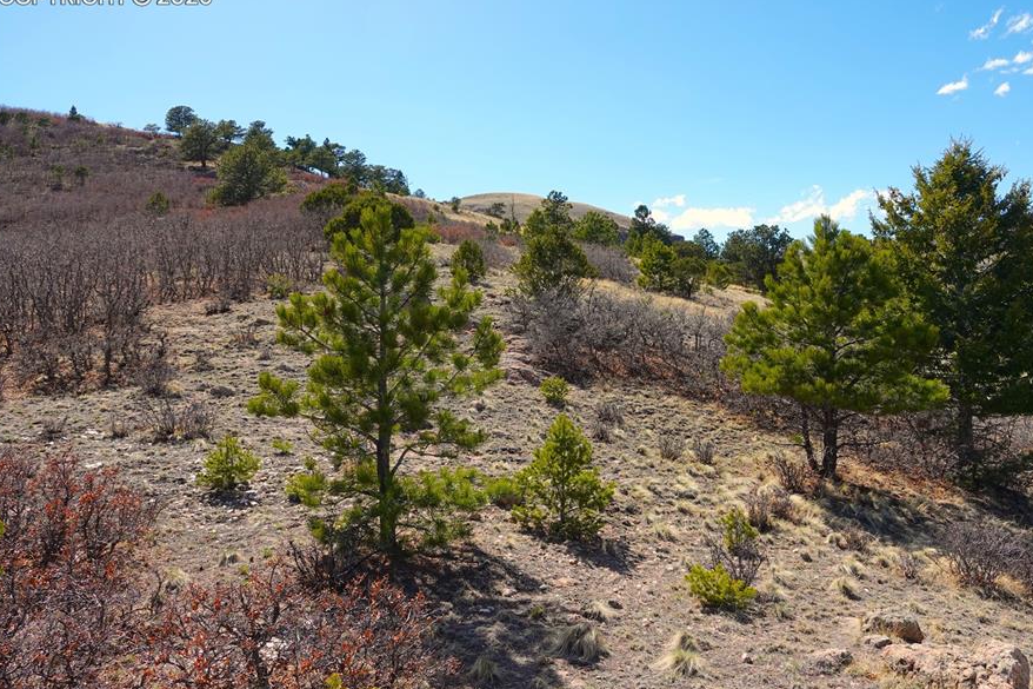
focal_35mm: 28
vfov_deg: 46.3
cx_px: 587
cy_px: 303
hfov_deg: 65.2
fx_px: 803
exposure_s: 1/640
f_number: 4
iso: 100
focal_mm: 8.8
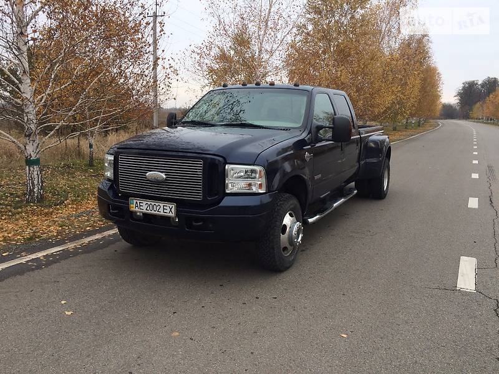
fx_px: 418
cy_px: 187
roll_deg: +0.2
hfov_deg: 61.7
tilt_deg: -8.8
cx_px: 250
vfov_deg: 48.2
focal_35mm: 29
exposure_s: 1/410
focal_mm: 4.2
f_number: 2.2
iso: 32
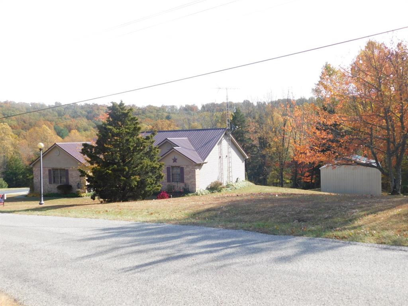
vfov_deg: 36.0
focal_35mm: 40
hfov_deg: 46.8
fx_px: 471
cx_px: 204
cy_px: 153
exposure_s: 1/400
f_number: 3.6
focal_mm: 7.1
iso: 125
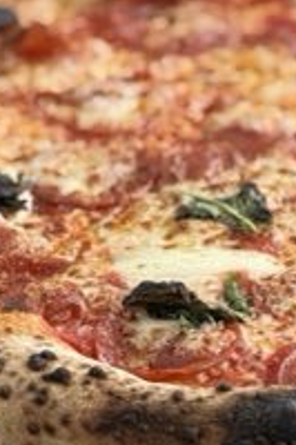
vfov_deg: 6.6
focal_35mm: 312
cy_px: 274
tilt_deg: -31.0
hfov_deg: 4.4
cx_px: 256
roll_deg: +0.9
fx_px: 3854
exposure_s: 1/121
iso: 125
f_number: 2.8
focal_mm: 16.89
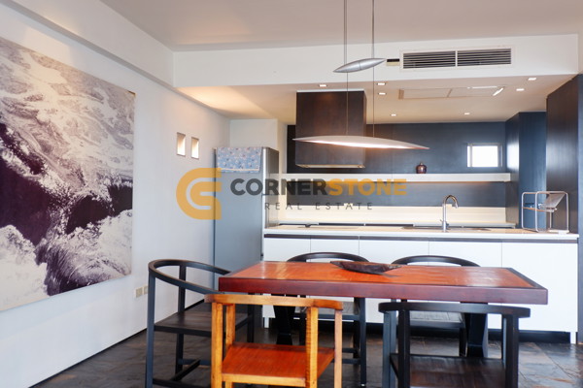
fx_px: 518
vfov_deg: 41.1
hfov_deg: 58.7
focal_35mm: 32
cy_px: 194
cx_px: 292
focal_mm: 21.1
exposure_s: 1/50
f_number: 4
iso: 200
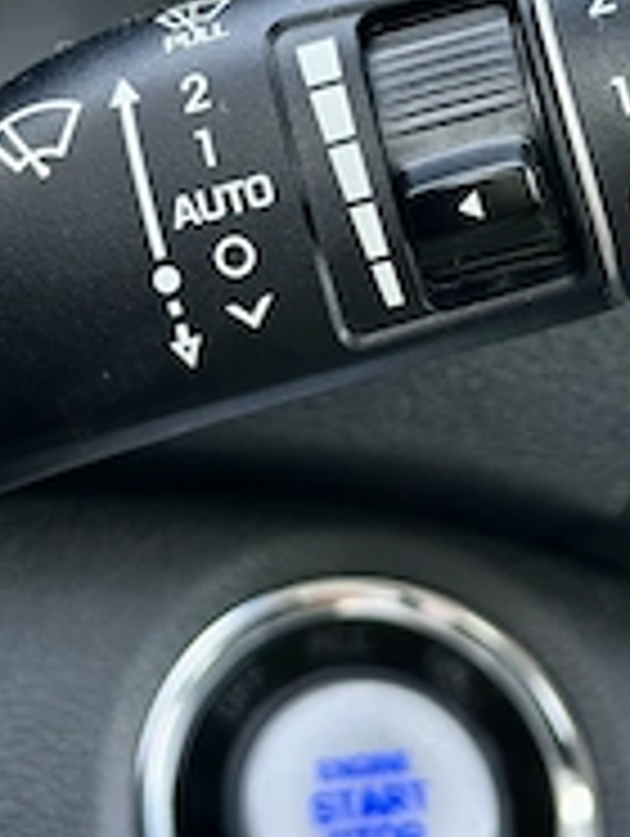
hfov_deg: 14.4
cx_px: 356
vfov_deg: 18.7
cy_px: 50
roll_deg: -6.6
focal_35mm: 103
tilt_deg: -11.6
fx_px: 2494
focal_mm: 6.86
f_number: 1.78
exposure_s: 1/121
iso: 100
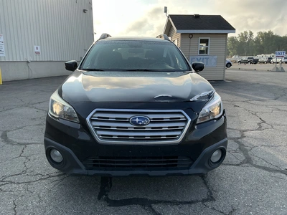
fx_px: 232
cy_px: 108
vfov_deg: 49.7
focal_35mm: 28
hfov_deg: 63.4
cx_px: 144
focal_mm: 3
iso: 25
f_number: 1.8
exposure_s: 1/739
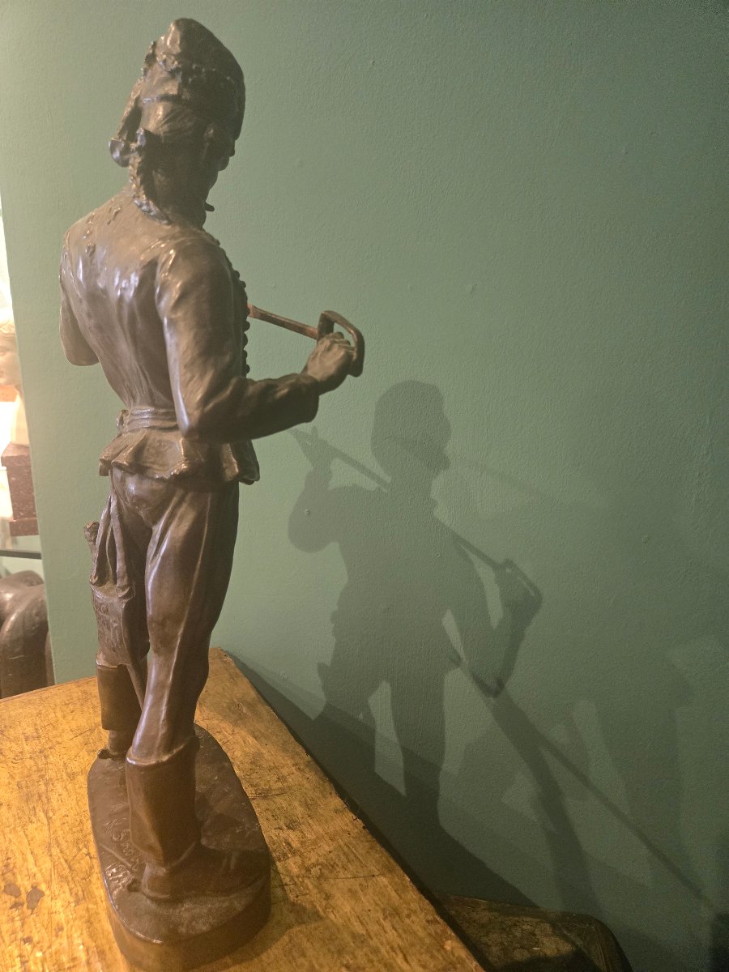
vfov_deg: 73.9
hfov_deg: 58.9
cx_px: 364
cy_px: 486
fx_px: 646
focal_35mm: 23
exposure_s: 1/100
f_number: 1.8
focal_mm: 5.4
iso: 800
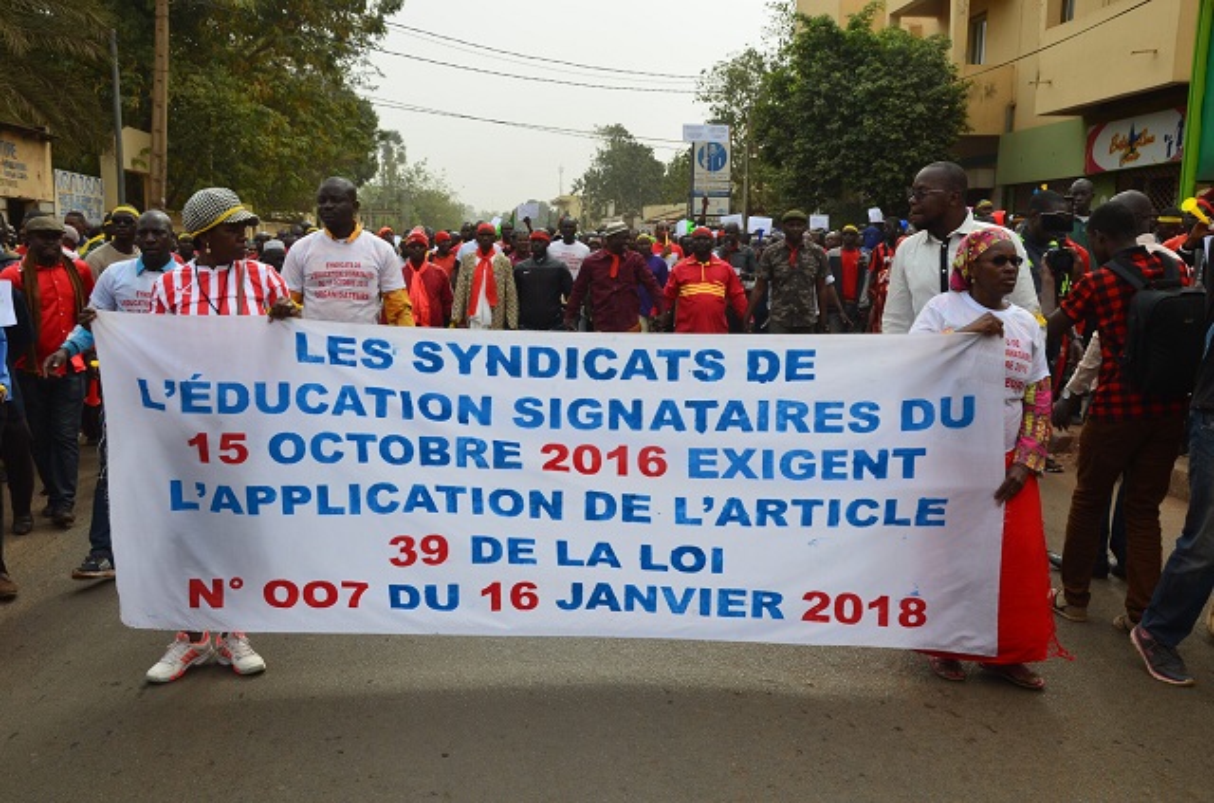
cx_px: 607
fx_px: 1211
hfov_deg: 53.3
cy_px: 402
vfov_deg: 36.7
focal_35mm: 36
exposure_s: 1/250
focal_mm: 24
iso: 280
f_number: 10
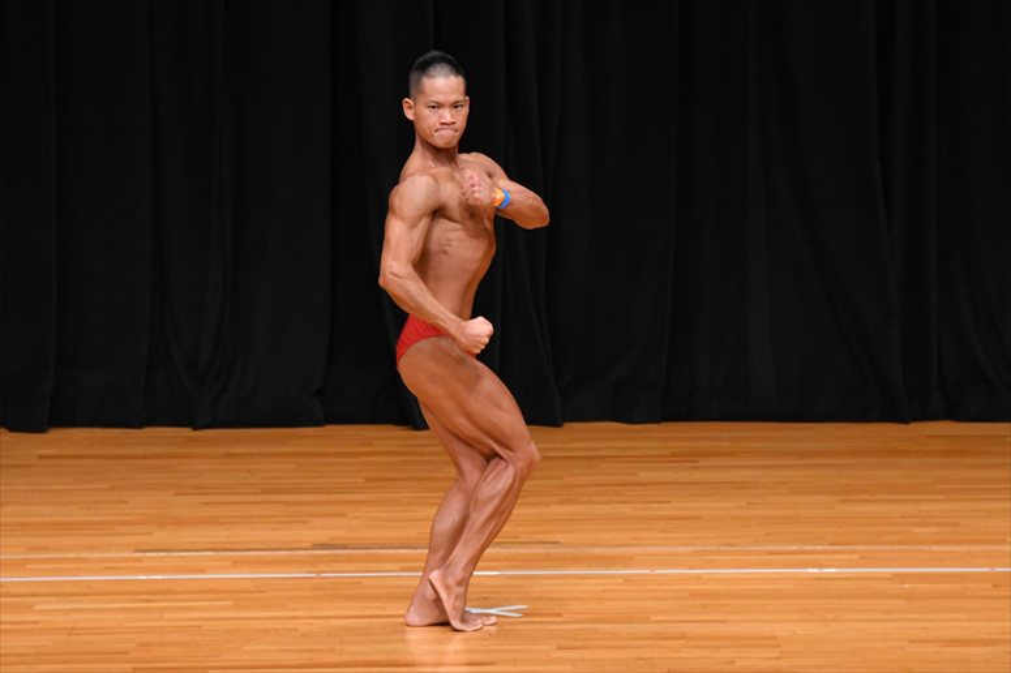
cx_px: 506
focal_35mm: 285
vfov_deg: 4.8
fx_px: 8000
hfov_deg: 7.2
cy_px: 336
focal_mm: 190
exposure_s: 1/400
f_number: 5.6
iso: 3200
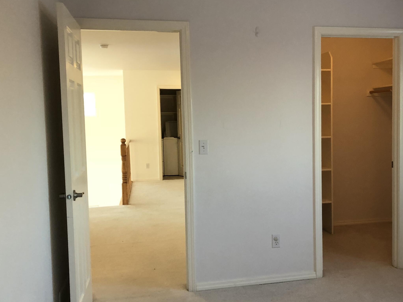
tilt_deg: -1.4
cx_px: 273
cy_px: 156
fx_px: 477
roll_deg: +1.3
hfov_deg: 45.0
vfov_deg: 35.1
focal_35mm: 41
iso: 40
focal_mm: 3.99
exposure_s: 1/30
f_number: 1.8
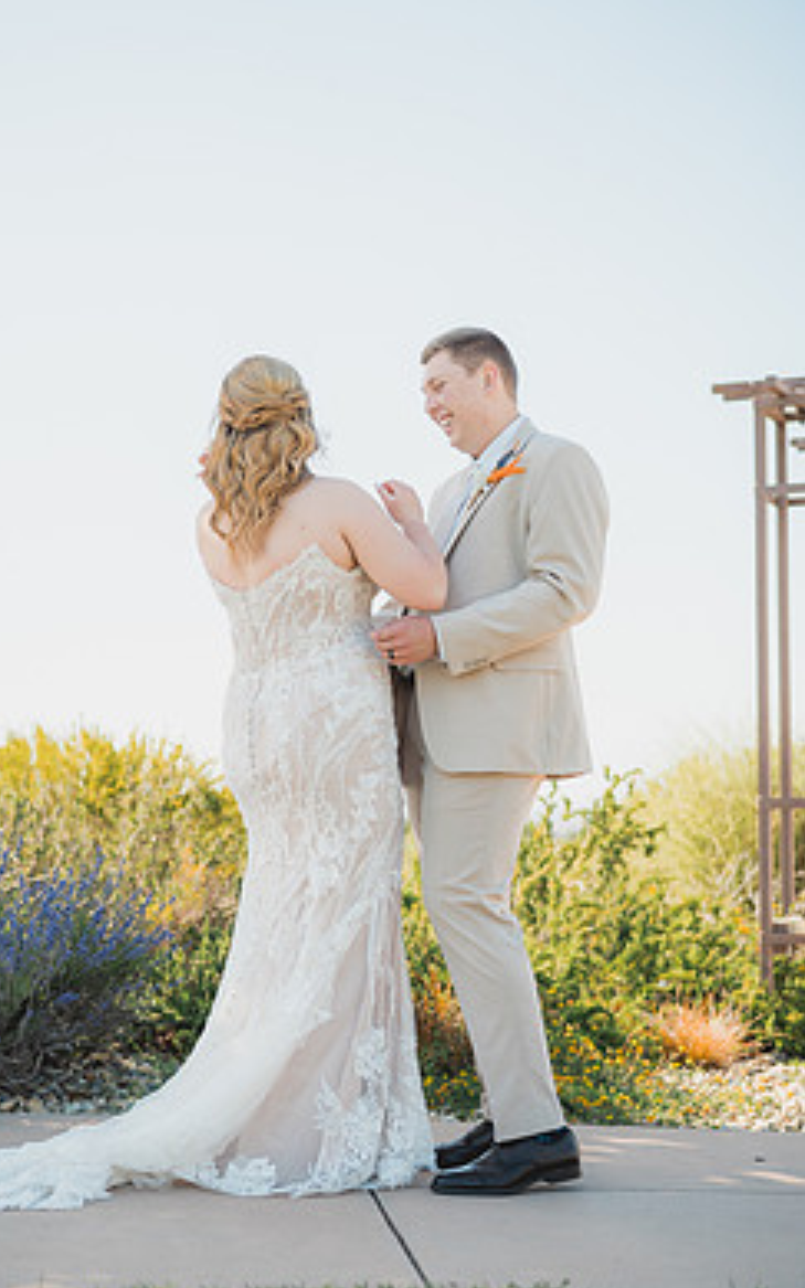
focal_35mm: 59
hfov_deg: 21.9
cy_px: 689
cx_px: 311
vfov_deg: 34.5
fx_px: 2072
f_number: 1.8
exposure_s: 1/2000
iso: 125
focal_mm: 50
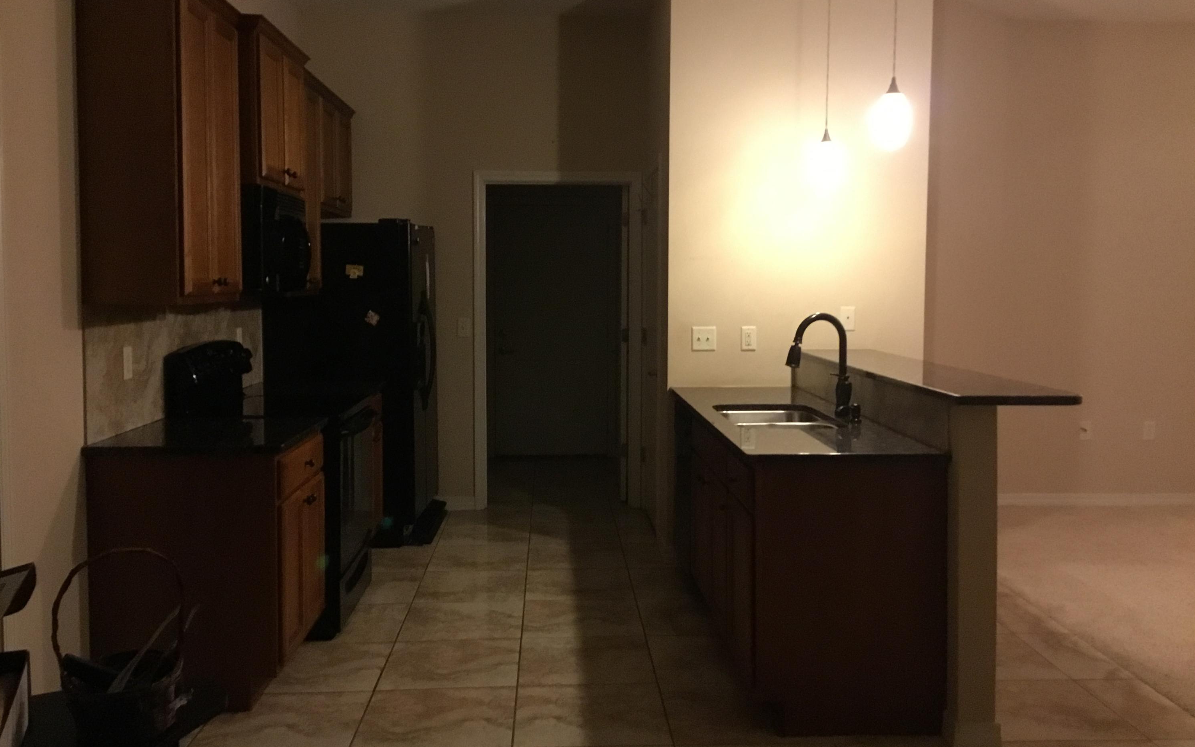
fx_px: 1075
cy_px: 338
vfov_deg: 38.3
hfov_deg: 58.1
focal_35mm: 33
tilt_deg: -2.8
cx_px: 597
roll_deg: +0.7
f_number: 2.4
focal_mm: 3.3
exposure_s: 1/15
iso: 250
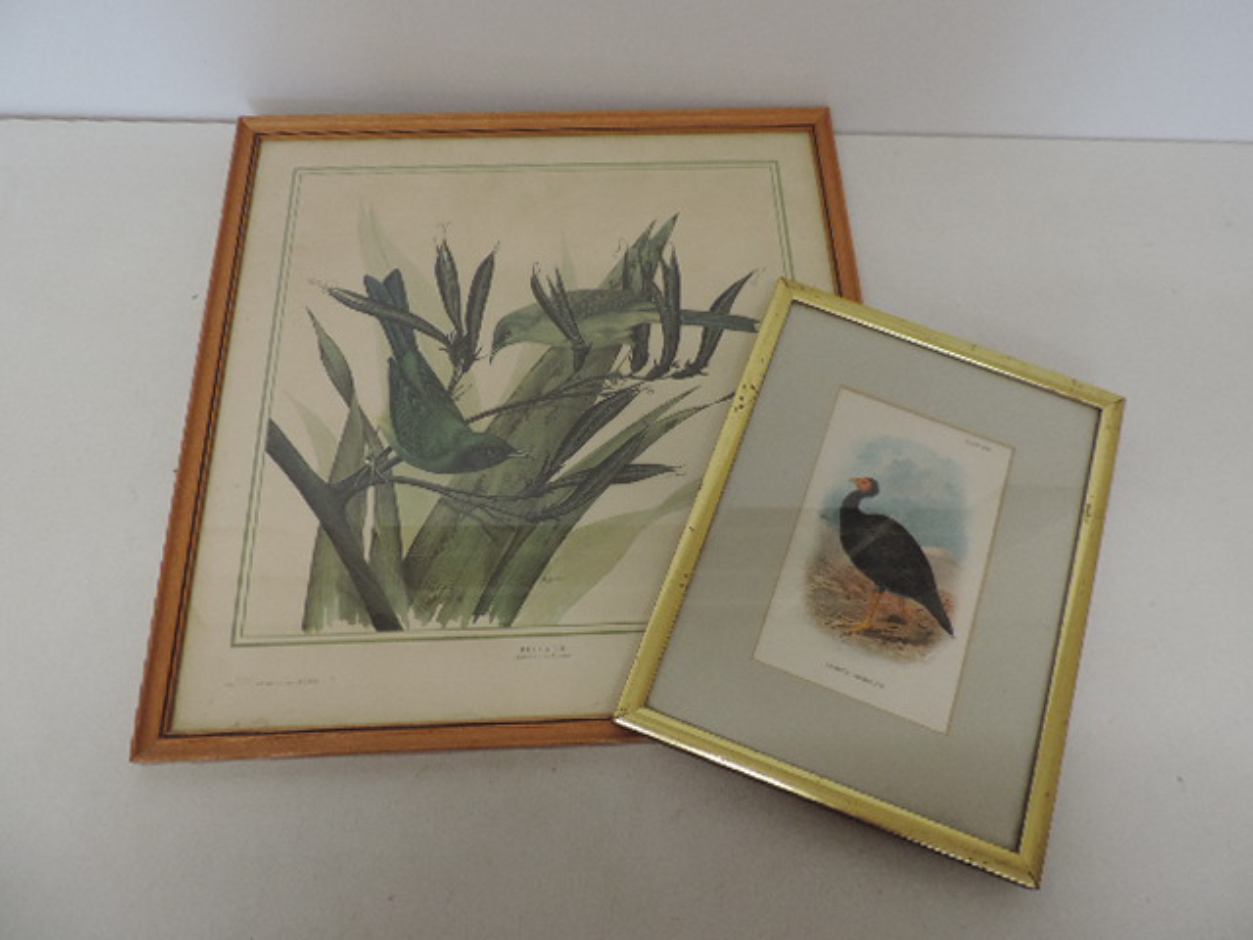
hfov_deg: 71.6
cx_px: 626
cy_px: 470
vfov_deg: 56.8
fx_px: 869
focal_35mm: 24
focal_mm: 4.3
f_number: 3
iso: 320
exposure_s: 1/30
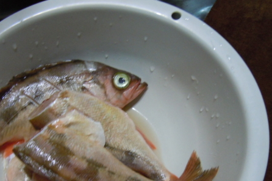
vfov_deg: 31.3
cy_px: 135
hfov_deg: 46.0
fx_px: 317
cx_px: 101
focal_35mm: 42
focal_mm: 5.4
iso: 400
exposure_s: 1/15
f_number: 3.5
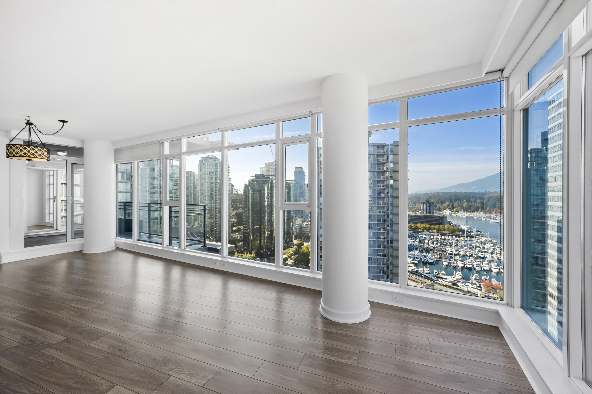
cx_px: 296
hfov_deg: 106.3
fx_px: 222
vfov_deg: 83.3
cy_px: 197
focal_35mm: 14
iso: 250
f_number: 9
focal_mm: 9
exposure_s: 1/20
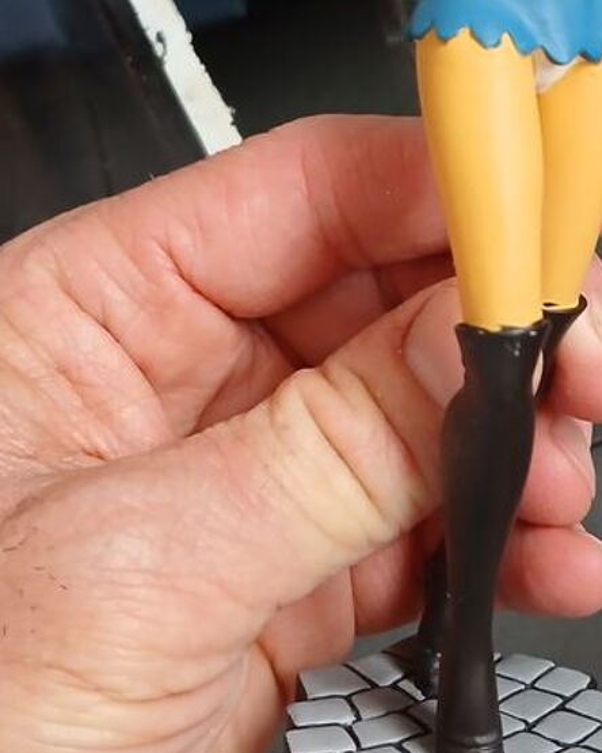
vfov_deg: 30.3
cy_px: 165
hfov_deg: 24.2
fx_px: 1359
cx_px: 559
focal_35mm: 61
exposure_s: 1/25
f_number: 1.8
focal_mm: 3.98
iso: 250
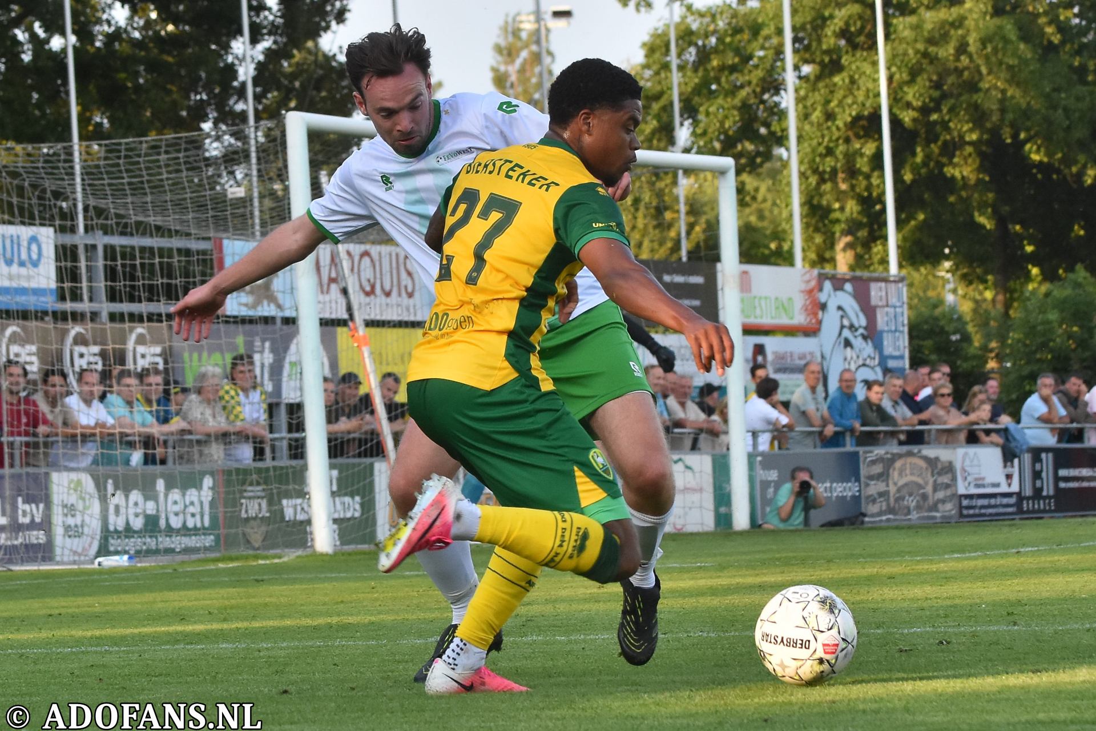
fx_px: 3196
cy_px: 366
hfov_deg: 19.5
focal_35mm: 105
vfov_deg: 13.0
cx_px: 548
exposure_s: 1/1000
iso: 800
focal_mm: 70
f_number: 4.5
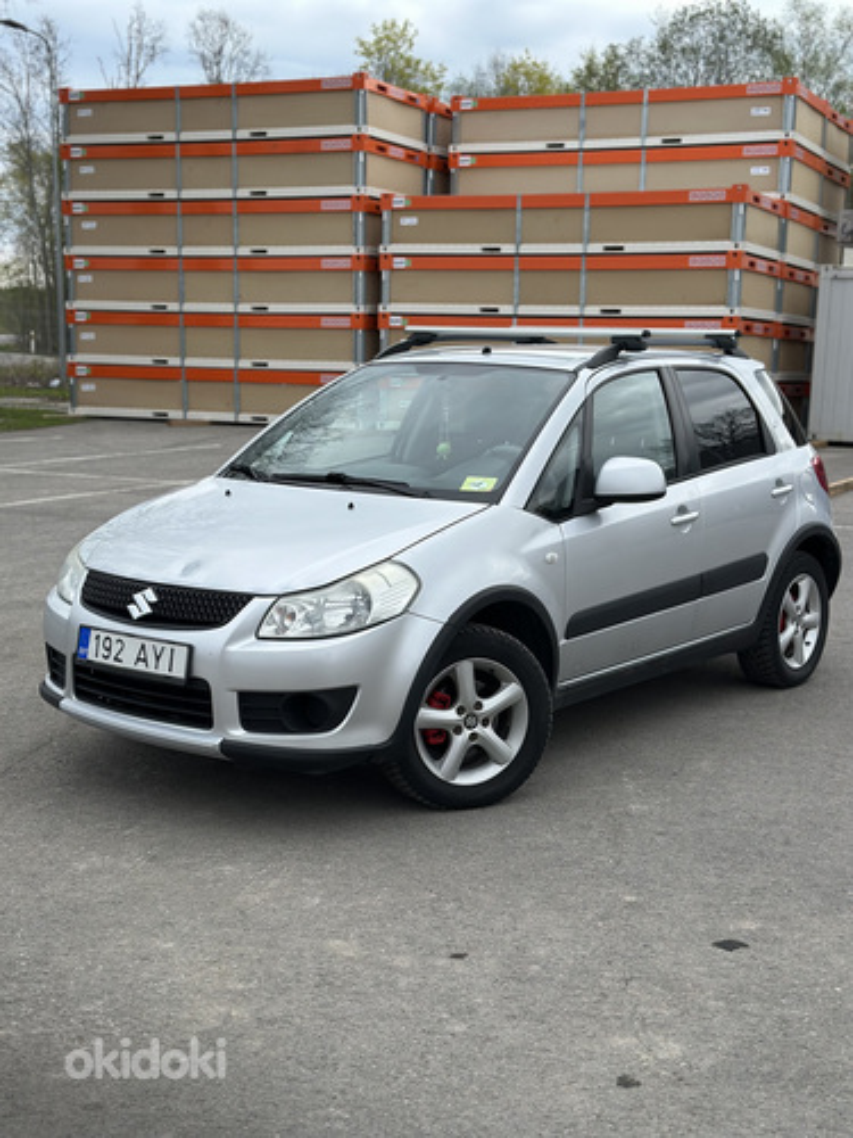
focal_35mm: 48
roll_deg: -1.2
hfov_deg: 30.3
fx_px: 1577
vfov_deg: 39.7
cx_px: 426
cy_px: 569
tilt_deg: -7.5
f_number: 1.78
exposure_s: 1/2732
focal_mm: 6.86
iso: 100
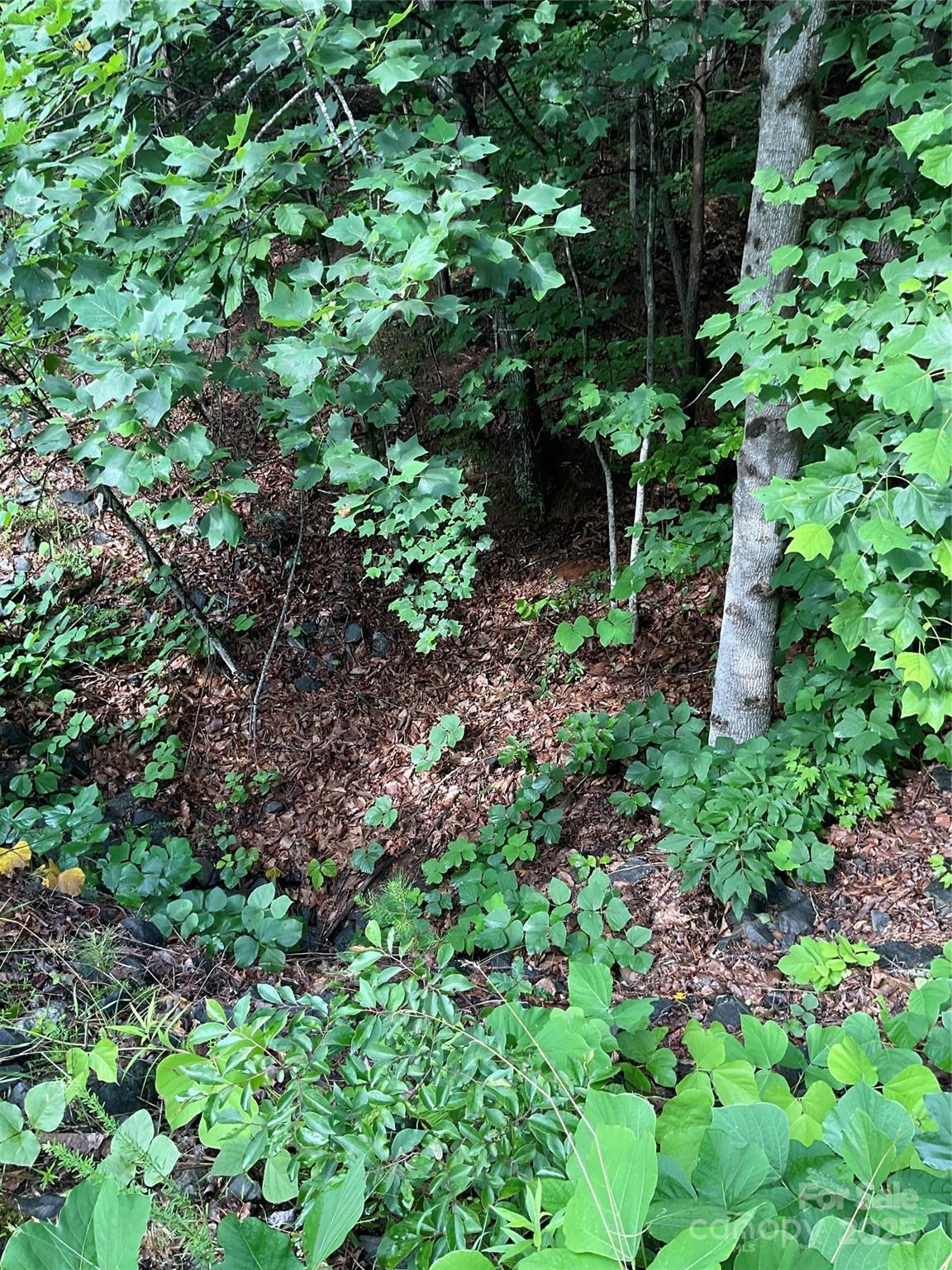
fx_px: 1063
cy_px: 635
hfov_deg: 48.2
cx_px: 476
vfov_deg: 61.7
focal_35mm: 29
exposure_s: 1/120
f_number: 1.8
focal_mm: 3
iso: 40
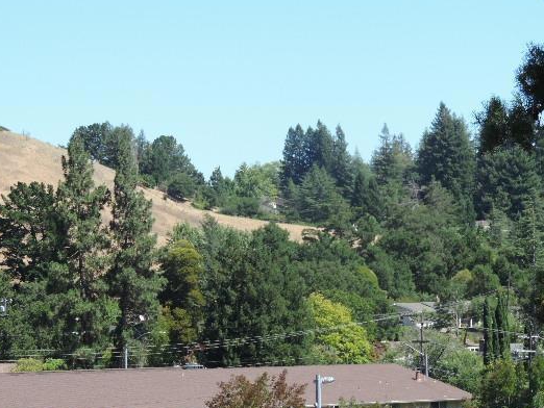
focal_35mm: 190
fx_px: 2987
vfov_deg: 7.8
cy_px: 189
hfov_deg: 10.4
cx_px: 302
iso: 80
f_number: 4.4
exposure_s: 1/320
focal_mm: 27.6
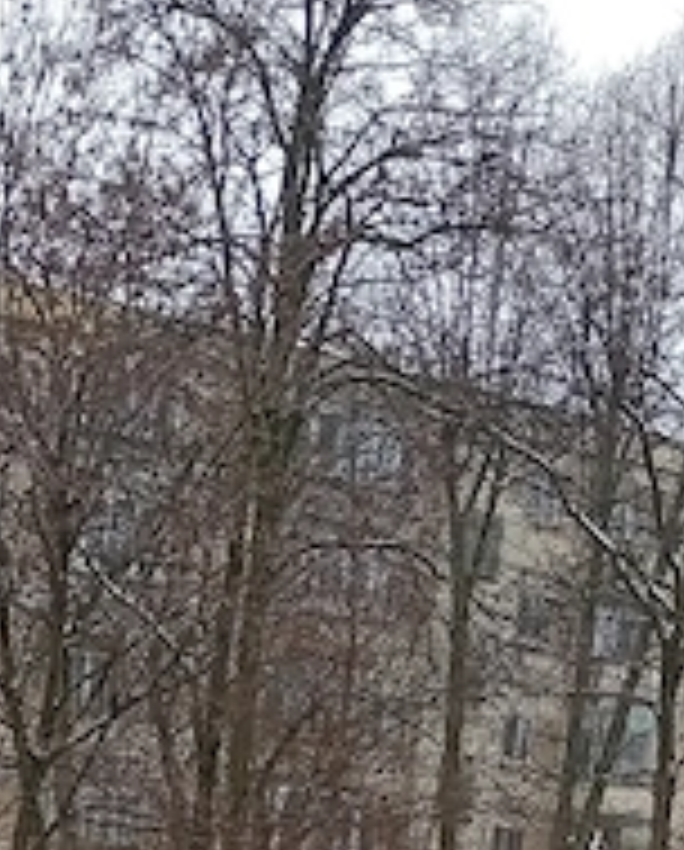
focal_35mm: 111
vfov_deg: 14.7
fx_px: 2800
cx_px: -220
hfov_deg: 13.4
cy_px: 1612
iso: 51
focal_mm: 3.98
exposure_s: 1/152
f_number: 1.8
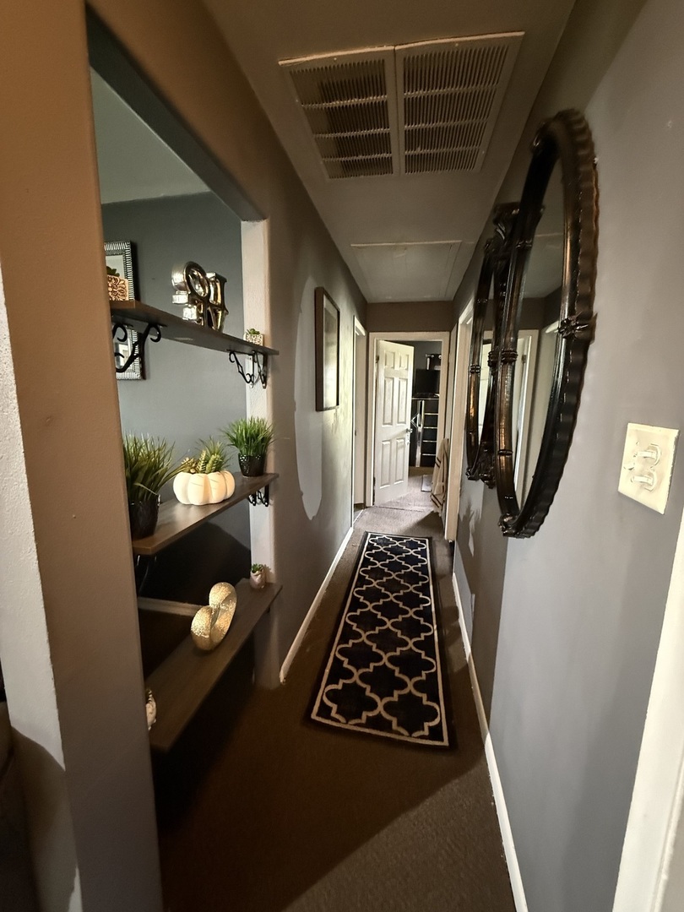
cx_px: 342
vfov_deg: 102.1
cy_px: 456
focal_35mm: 14
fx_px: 369
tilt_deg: -8.4
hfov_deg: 85.7
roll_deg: -1.0
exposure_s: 1/40
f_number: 2.2
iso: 1600
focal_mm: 2.22
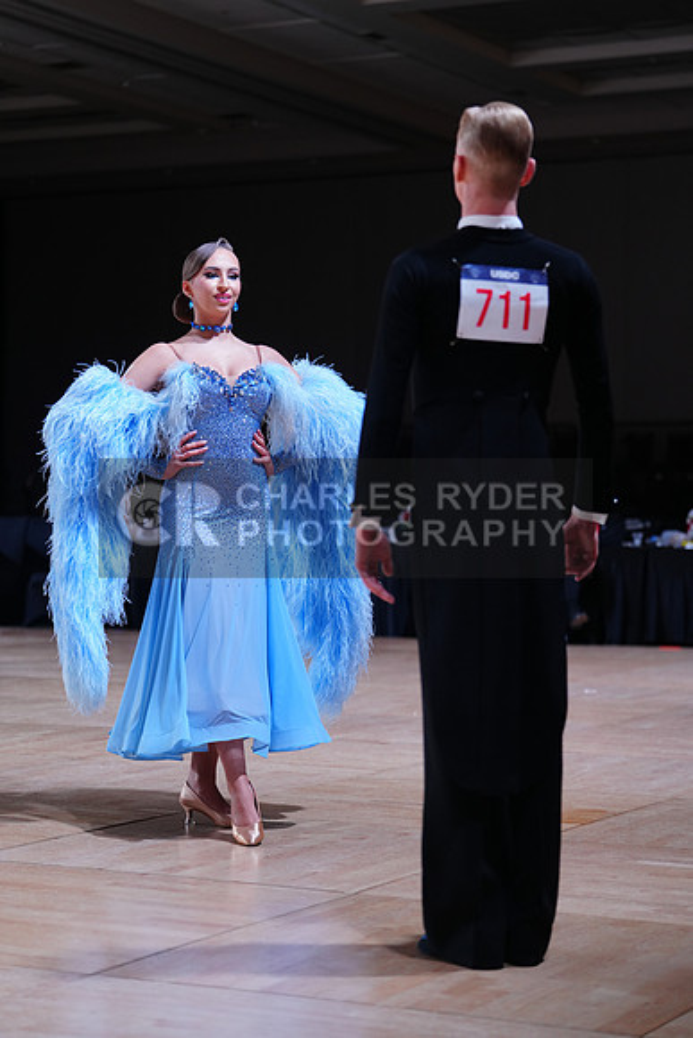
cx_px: 346
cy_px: 519
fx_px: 2308
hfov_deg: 17.1
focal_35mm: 80
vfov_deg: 25.4
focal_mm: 80
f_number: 2.8
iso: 800
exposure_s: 1/500
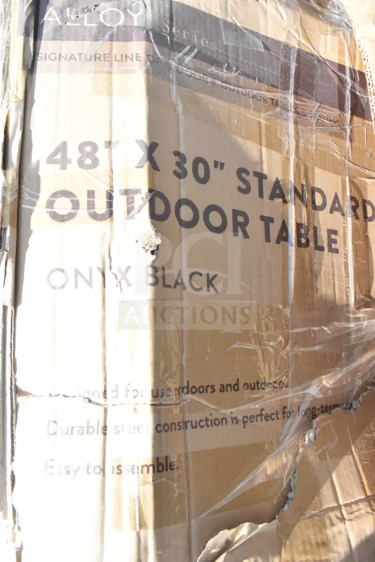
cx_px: 188
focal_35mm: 27
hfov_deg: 47.9
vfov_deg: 67.4
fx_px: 422
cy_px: 281
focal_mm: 18
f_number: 14
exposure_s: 1/800
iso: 6400
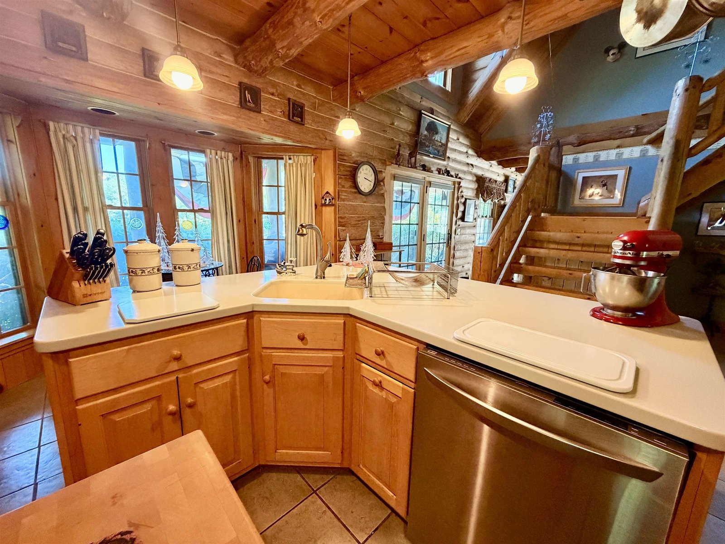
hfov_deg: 102.1
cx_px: 362
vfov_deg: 85.7
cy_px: 272
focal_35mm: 14
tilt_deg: -10.5
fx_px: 293
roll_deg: -1.1
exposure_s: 1/60
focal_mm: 2.22
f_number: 2.2
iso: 500
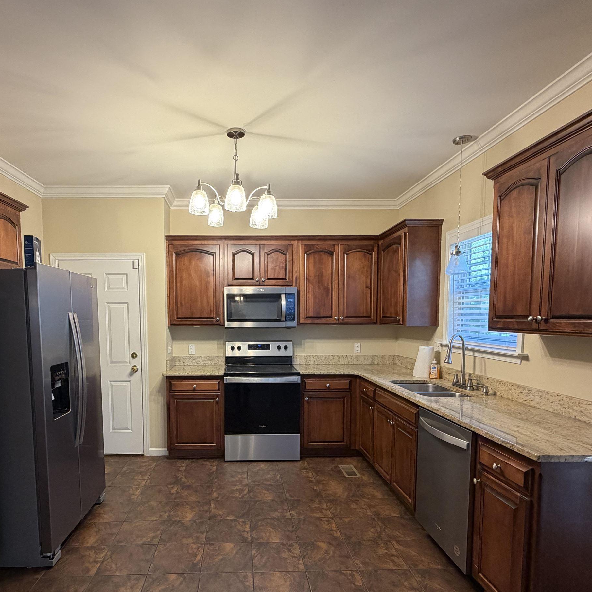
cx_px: 250
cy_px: 349
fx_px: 406
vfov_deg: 71.5
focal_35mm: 21
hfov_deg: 71.7
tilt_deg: -5.1
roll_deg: +0.8
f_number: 2.2
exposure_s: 1/60
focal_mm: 2.22
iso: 160
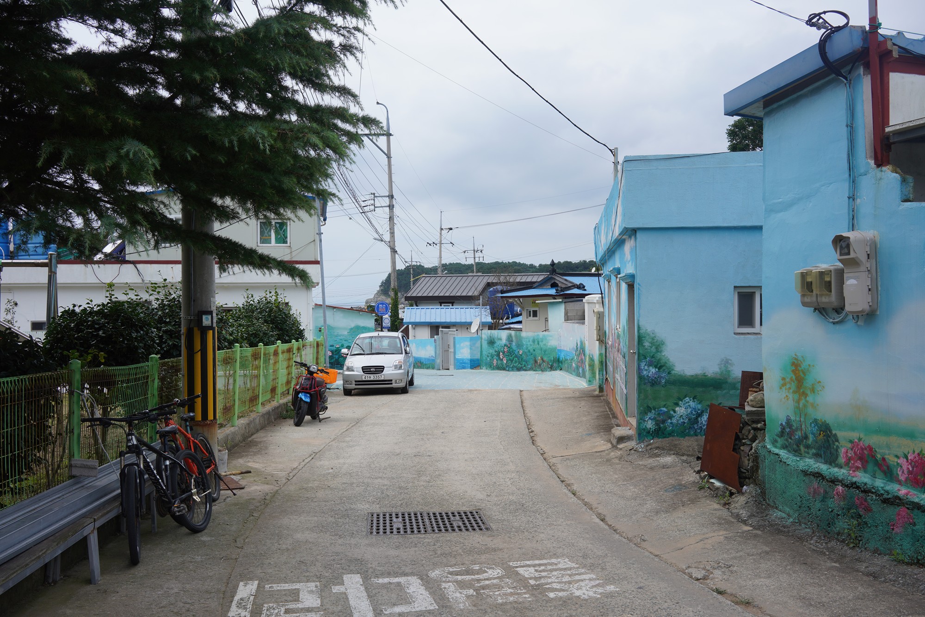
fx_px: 899
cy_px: 308
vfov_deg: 37.9
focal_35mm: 35
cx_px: 462
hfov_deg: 54.4
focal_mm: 35
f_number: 13
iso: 200
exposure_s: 1/100
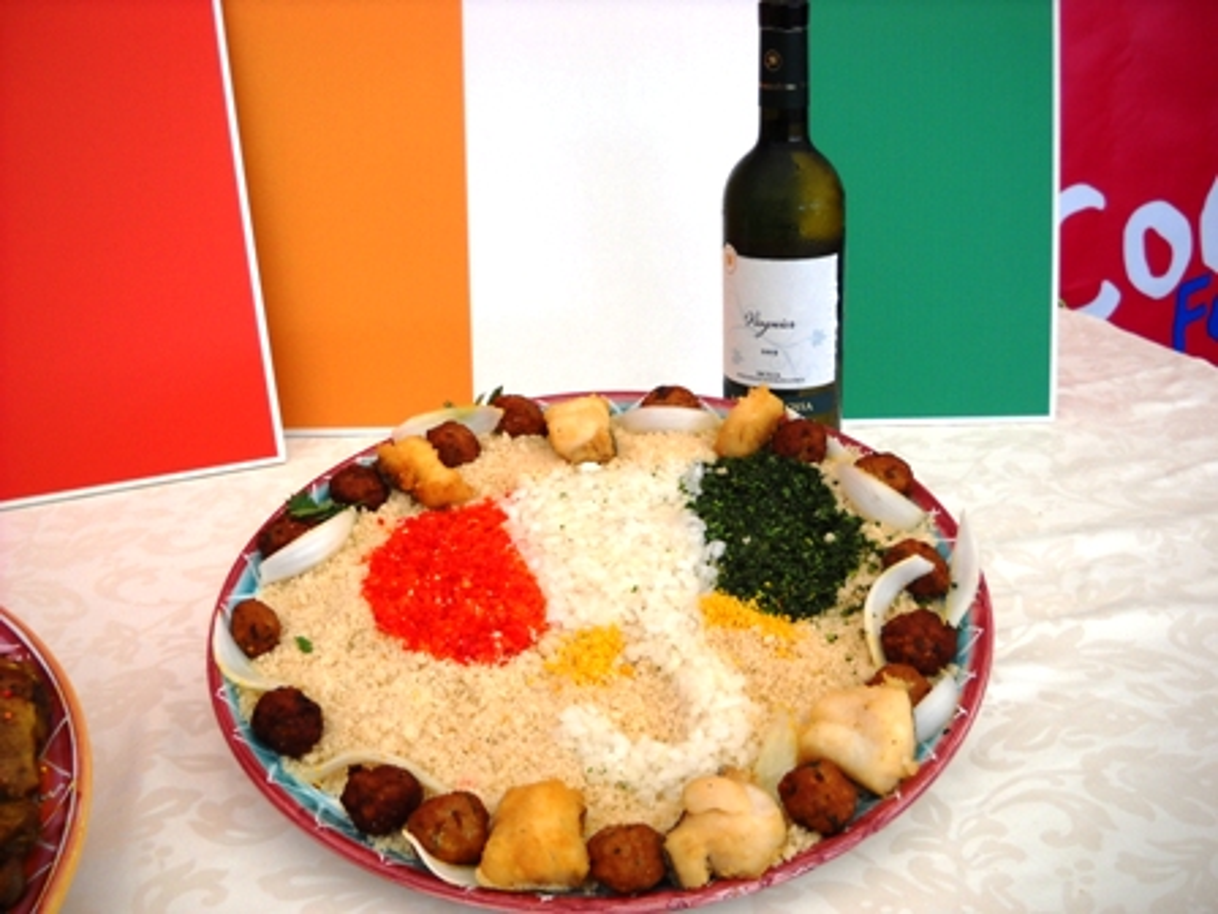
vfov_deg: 35.1
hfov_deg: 45.8
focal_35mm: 41
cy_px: 457
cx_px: 609
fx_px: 1443
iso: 64
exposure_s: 1/91
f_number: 3.1
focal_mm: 6.72
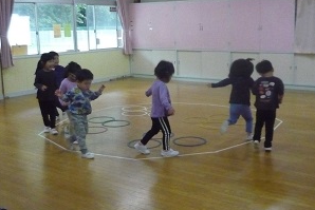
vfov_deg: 29.3
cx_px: 170
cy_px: 104
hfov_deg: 42.7
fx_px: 403
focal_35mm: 46
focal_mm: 5.5
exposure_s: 1/250
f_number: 2.8
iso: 1600
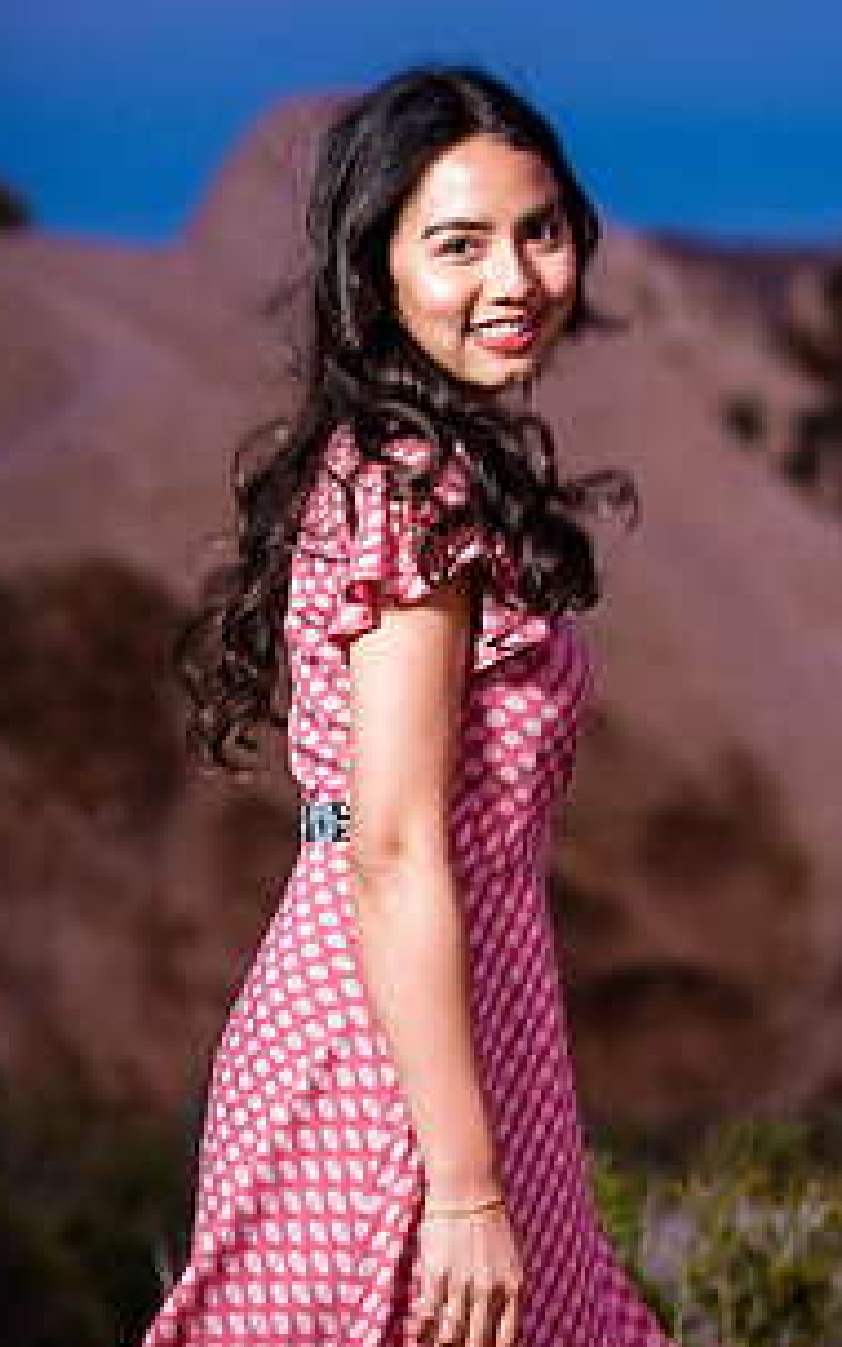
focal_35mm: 166
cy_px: 527
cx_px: 530
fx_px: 6095
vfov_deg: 12.6
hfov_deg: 7.9
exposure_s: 1/80
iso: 800
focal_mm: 110
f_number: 3.5
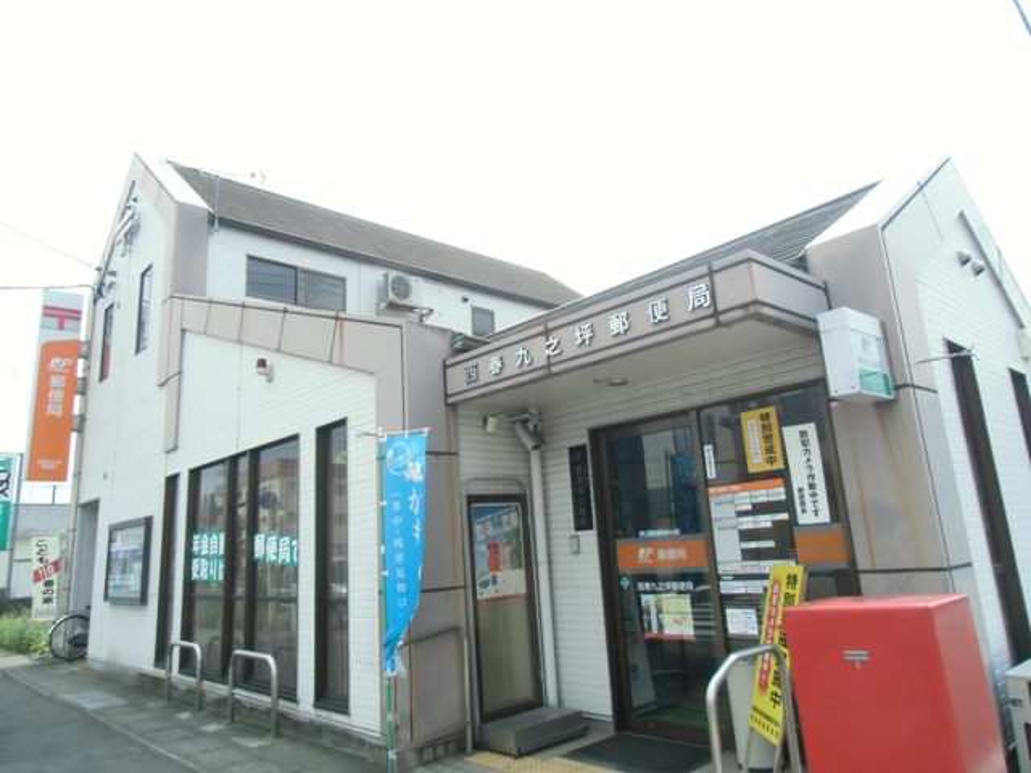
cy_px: 386
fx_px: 715
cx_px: 516
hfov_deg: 71.6
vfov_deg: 56.8
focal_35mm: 24
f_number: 3
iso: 64
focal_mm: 4.24
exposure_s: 1/320
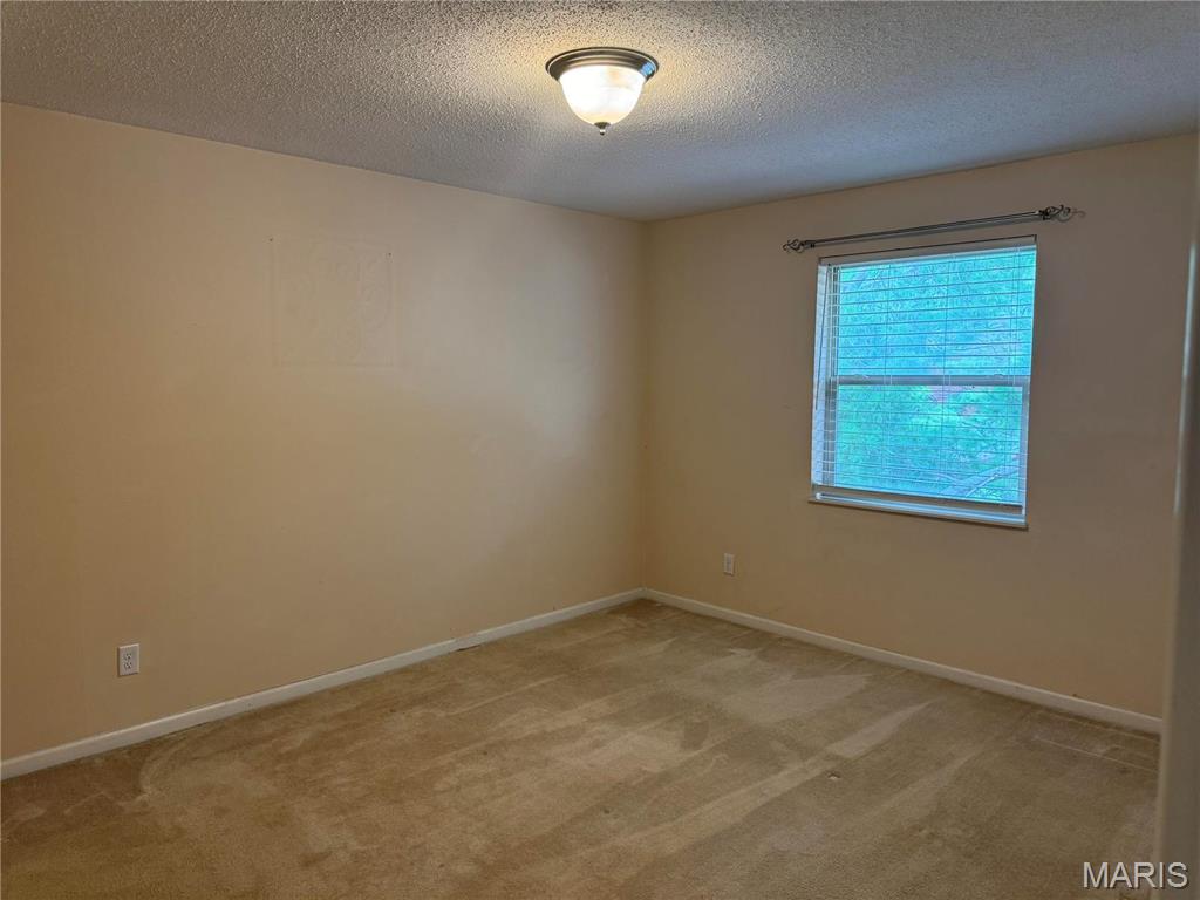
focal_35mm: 24
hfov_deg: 71.6
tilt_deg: -5.8
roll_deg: +0.3
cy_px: 450
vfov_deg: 56.8
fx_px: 832
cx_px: 600
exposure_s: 1/60
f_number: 1.78
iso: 160
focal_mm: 6.76
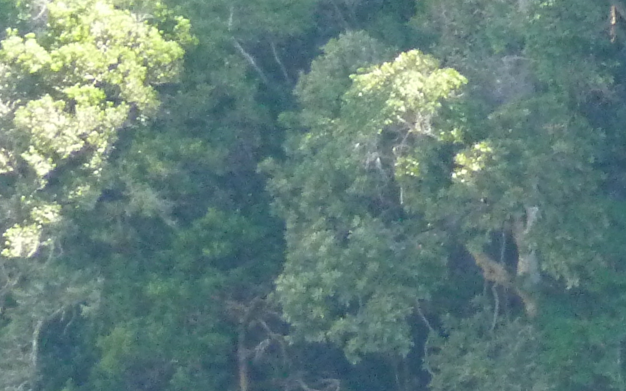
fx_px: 20265
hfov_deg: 1.8
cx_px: 995
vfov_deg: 1.1
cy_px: 830
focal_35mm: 1188
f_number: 4.9
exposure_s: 1/125
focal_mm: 49.2
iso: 400
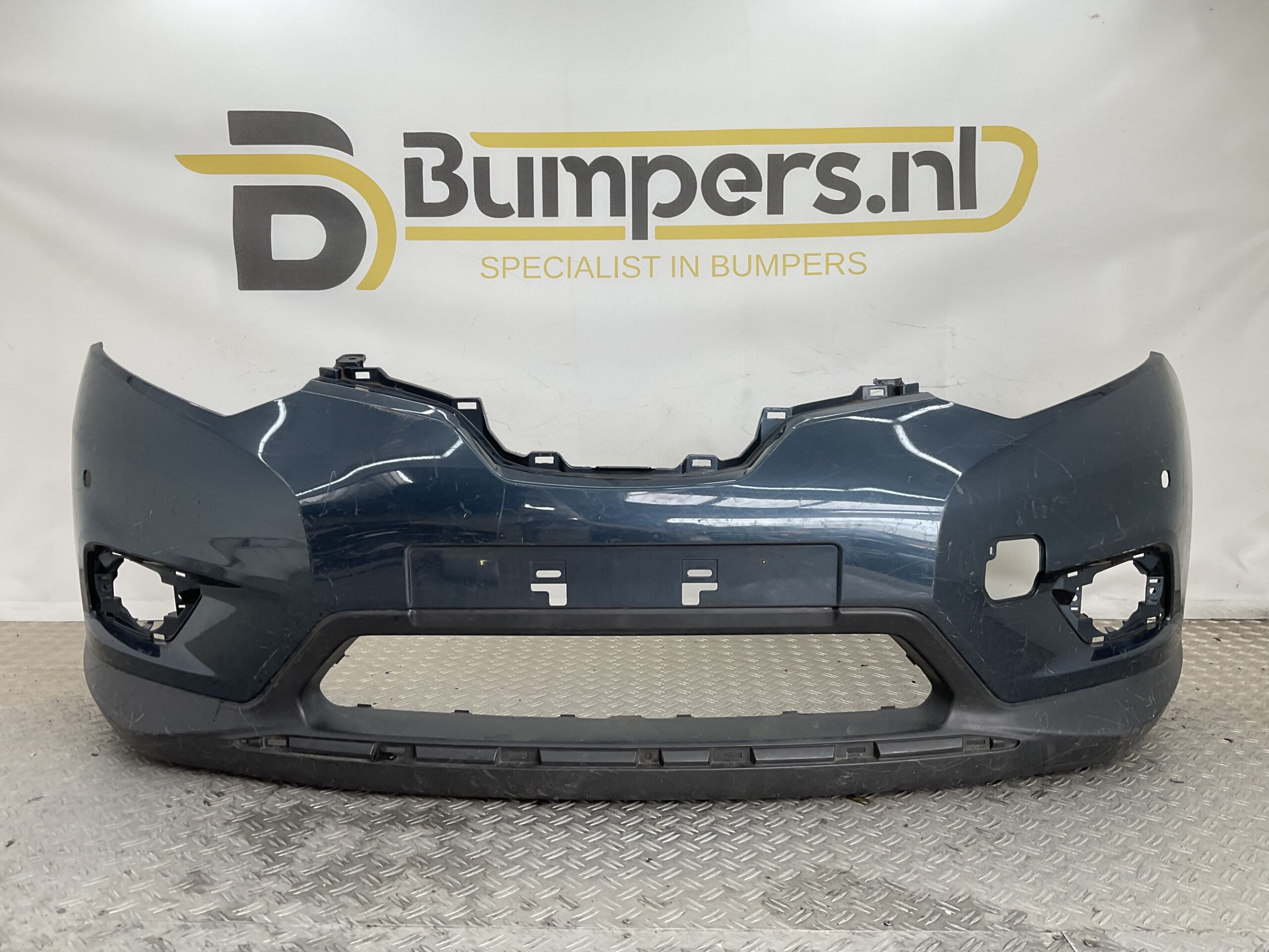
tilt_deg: -8.7
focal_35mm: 29
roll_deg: -1.0
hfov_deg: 61.7
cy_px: 476
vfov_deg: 48.2
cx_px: 634
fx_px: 1063
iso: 16
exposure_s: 1/126
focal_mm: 3
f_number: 1.8
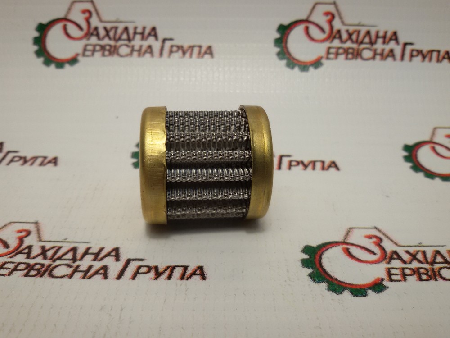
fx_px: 403
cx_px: 225
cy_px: 169
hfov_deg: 58.4
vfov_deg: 45.4
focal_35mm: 31
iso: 50
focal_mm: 2.93
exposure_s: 1/100
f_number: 2.4
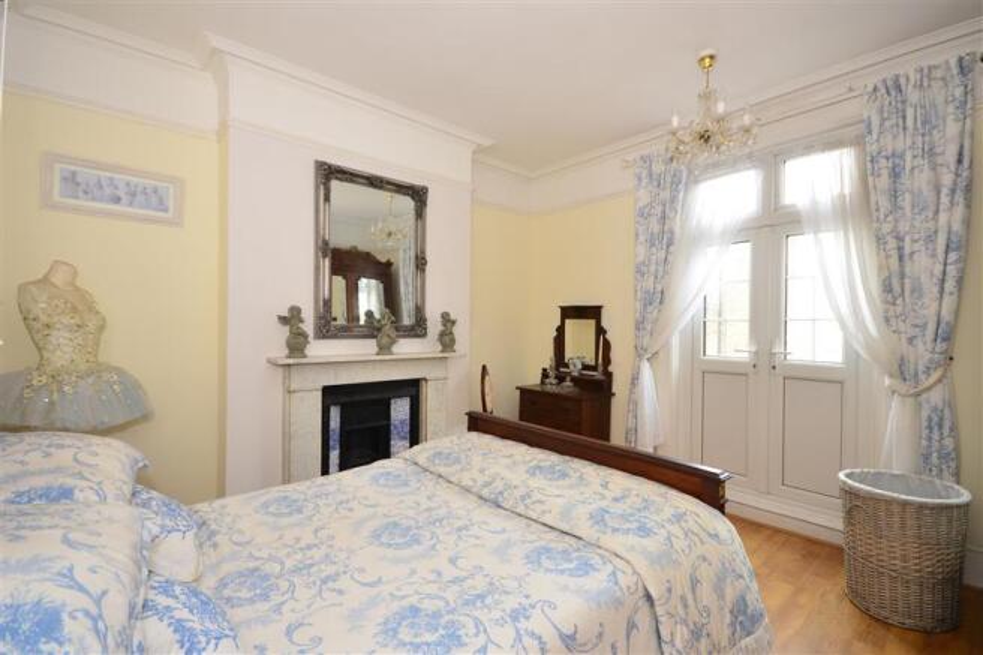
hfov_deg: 100.4
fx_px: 409
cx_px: 492
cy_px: 328
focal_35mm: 15
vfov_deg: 77.3
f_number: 5.6
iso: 400
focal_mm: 10
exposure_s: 1/8
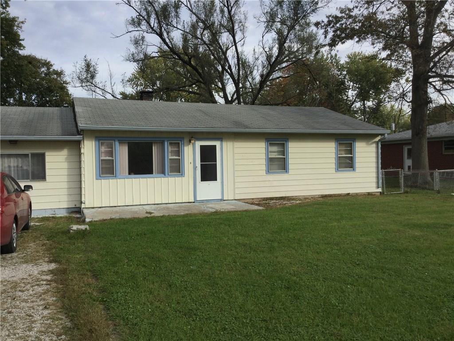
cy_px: 170
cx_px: 227
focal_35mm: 31
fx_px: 407
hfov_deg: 58.4
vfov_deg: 45.4
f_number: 2.4
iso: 25
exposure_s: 1/895
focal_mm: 3.3
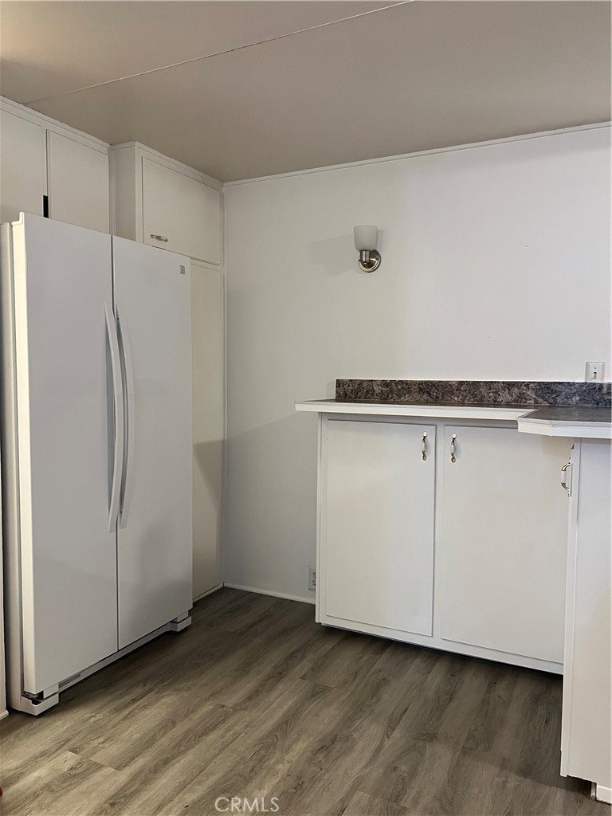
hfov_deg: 53.1
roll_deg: +0.5
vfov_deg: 67.3
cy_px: 408
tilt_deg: -1.8
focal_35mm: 26
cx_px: 306
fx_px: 613
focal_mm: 5.7
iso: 400
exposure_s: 1/60
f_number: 1.5
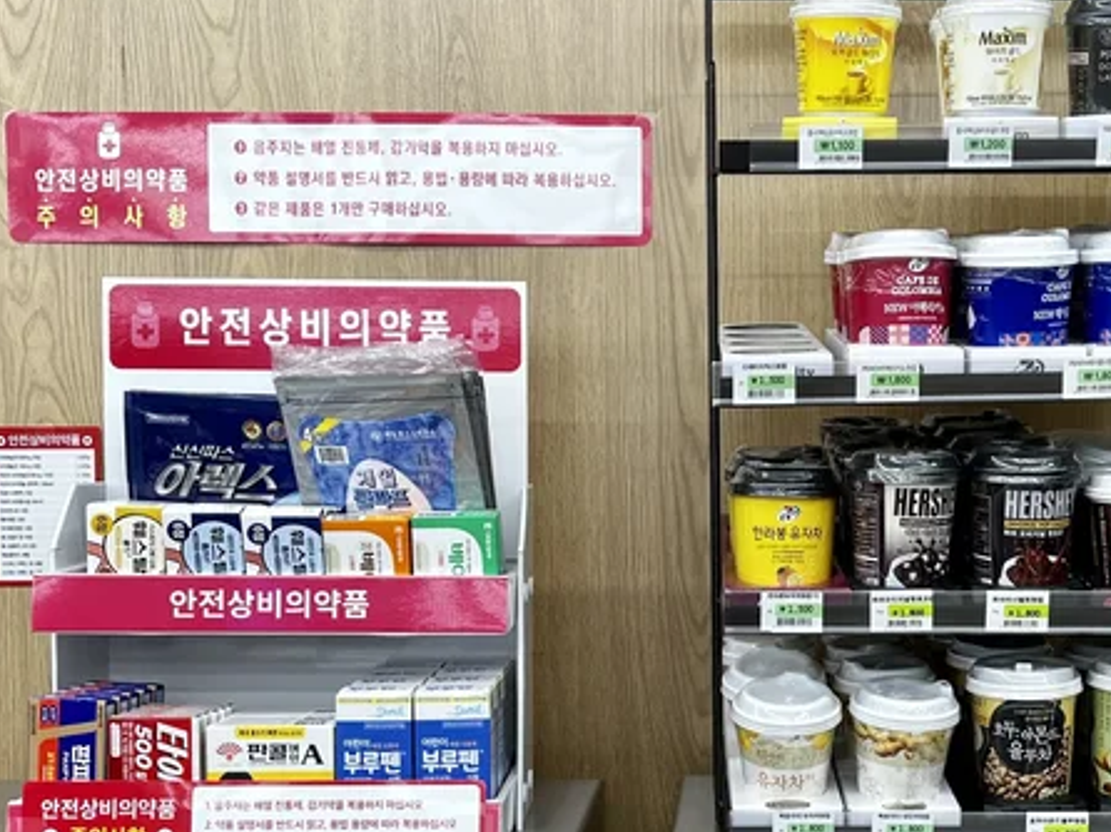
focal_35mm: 42
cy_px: 580
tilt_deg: -3.1
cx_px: 605
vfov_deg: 33.9
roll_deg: +0.0
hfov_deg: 44.8
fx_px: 1347
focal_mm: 5.1
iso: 64
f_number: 1.6
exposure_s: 1/120
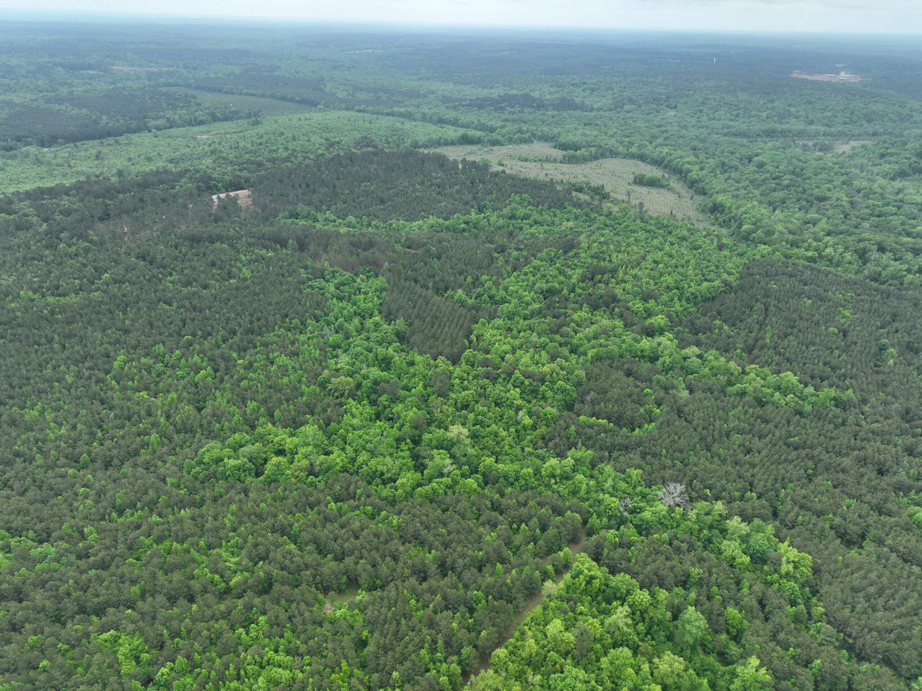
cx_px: 461
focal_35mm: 24
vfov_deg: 56.8
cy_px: 346
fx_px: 639
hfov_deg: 71.6
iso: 130
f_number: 2.8
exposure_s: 1/1000
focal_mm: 12.29
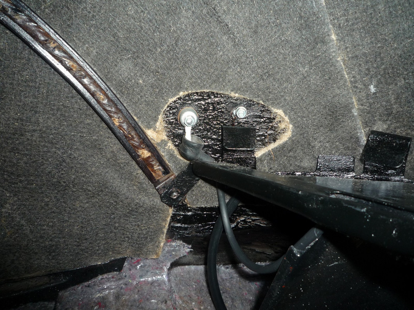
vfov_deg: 54.9
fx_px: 299
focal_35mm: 25
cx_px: 207
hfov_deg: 69.4
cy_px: 155
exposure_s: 1/30
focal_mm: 4.4
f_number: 4
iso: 100
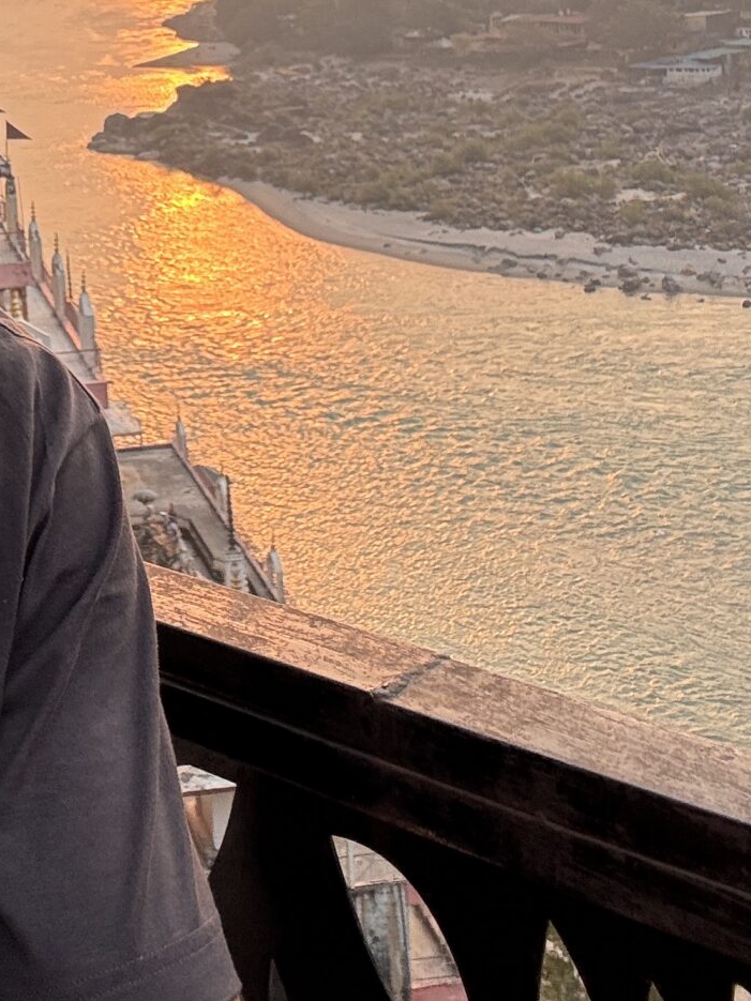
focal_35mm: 63
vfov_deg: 29.3
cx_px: 2
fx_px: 1823
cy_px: 71
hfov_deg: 22.4
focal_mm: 2.69
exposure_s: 1/392
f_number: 1.9
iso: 25
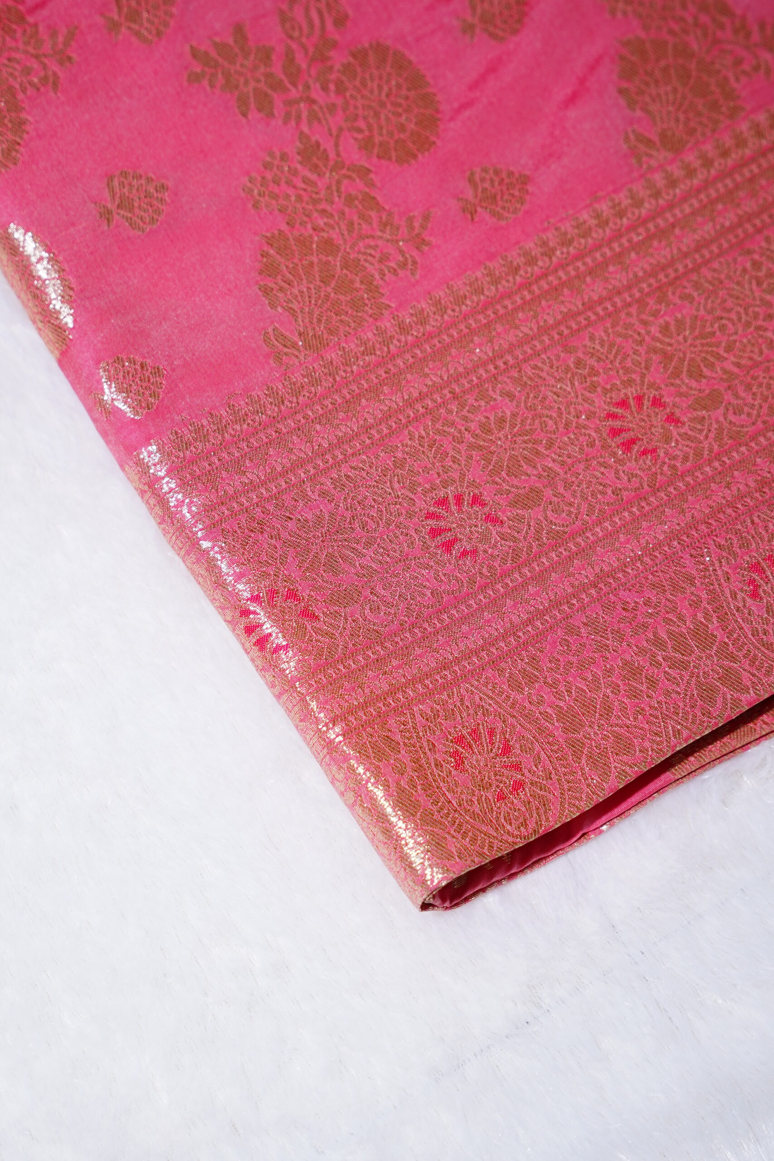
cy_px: 580
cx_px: 387
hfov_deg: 13.0
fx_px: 3386
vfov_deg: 19.5
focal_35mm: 105
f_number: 2.8
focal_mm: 70
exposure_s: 1/250
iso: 320
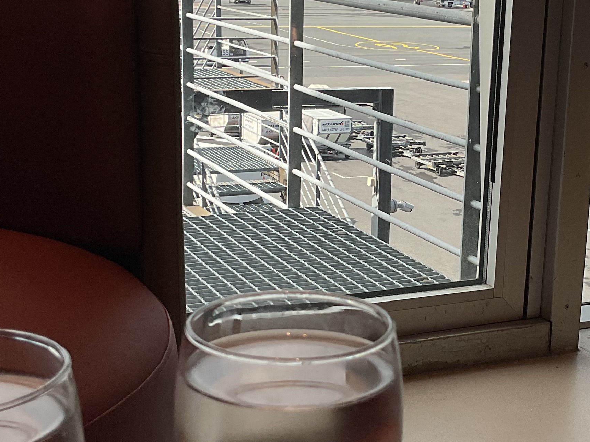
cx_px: 432
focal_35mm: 68
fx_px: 1159
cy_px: 217
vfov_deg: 21.6
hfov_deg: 28.2
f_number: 1.8
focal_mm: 3
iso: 16
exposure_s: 1/627
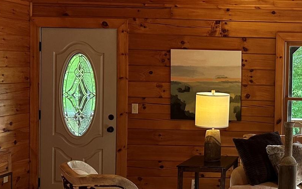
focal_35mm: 65
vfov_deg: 20.0
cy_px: 100
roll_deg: -2.6
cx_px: 321
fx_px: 535
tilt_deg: +1.4
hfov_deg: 28.9
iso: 200
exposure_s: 1/120
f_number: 1.78
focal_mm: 6.86
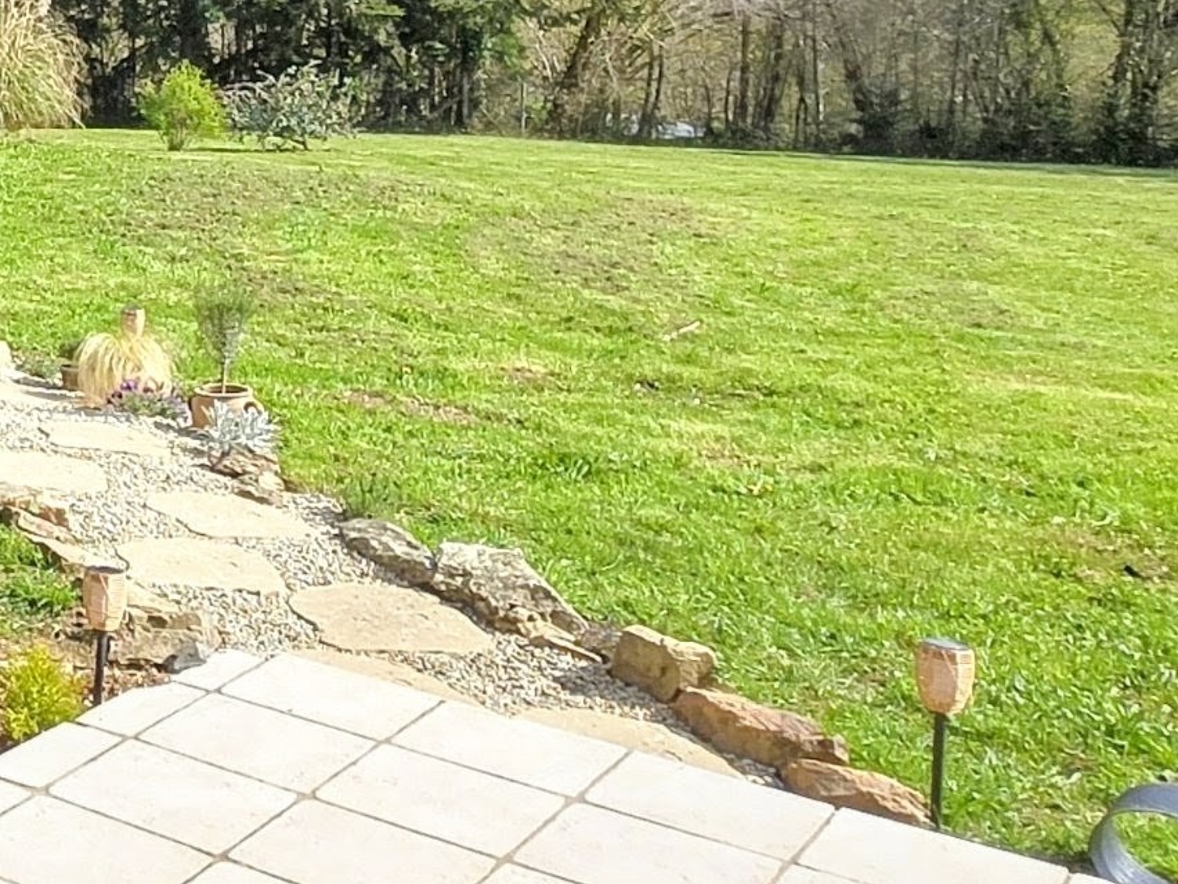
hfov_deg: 24.9
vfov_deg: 23.0
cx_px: -553
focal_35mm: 61
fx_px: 2076
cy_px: -6
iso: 25
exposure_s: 1/748
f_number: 2.2
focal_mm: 1.7
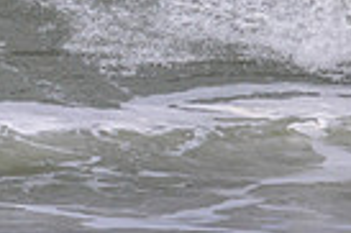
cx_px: -246
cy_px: -127
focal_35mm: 3390
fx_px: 33013
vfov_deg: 0.4
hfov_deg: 0.6
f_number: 11
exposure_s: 1/2000
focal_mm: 800
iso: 1250
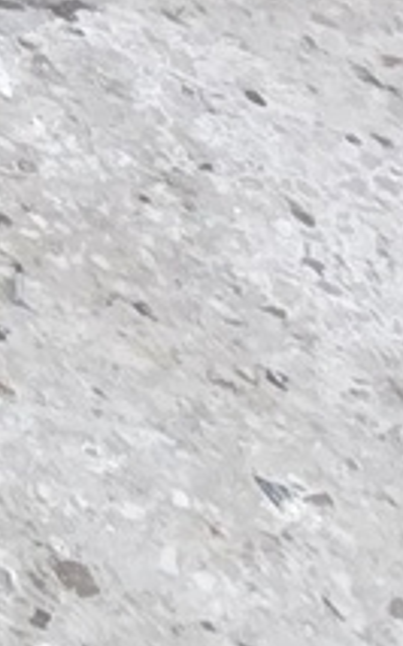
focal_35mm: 124
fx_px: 2181
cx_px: -1276
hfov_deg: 7.3
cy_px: -1522
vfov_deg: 9.9
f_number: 2.2
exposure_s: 1/50
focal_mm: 2.2
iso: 160
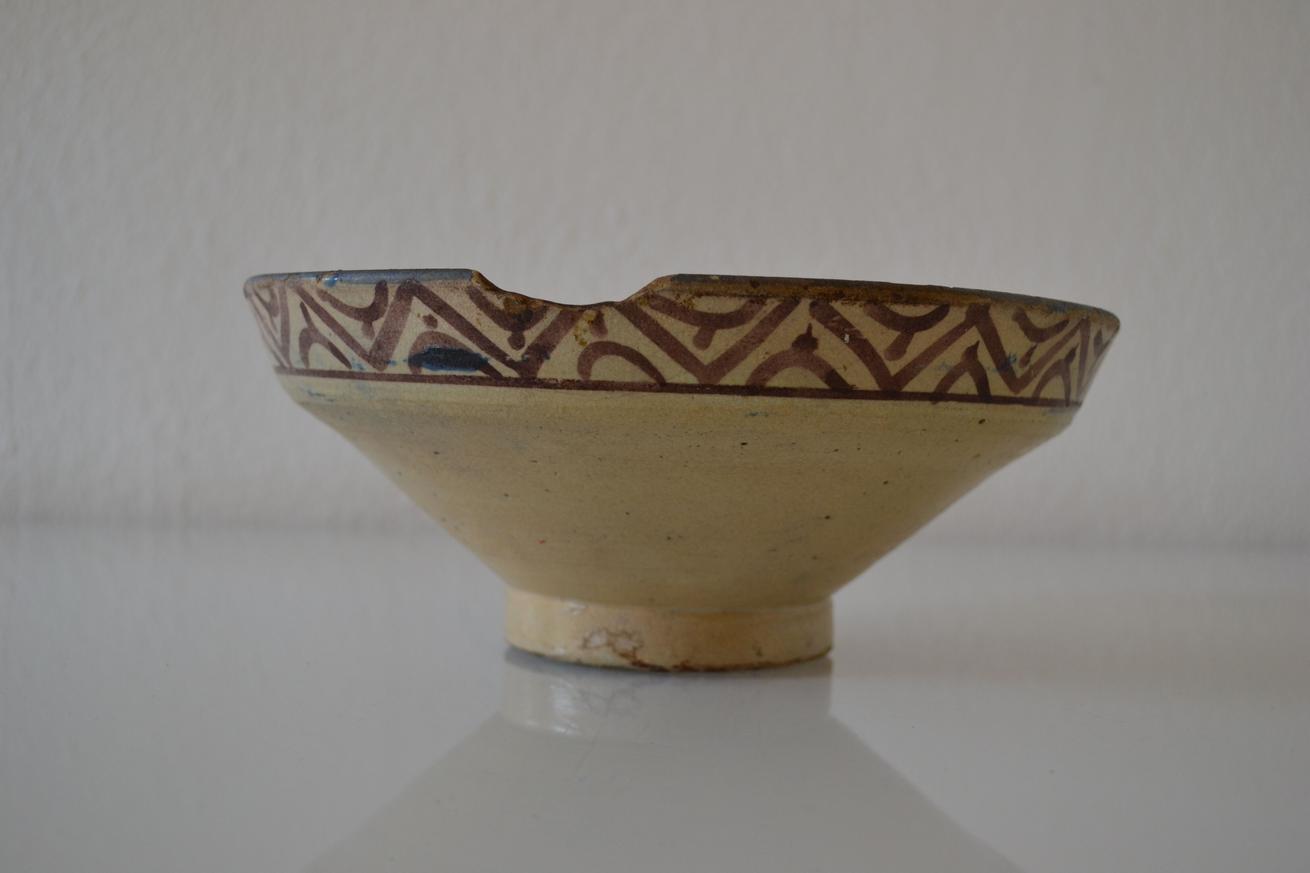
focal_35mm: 39
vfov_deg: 34.2
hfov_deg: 49.6
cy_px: 436
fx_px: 1419
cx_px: 655
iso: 400
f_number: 4.5
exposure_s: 1/80
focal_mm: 26
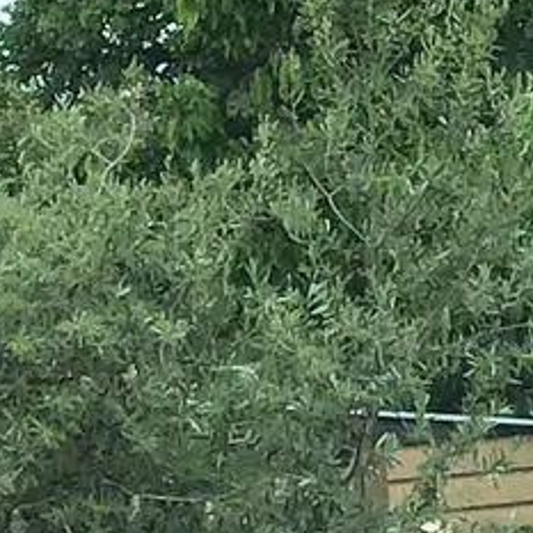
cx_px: 499
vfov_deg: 6.9
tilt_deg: +8.6
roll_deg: +5.0
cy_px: -74
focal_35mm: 251
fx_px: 4372
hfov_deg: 7.0
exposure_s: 1/473
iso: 25
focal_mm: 3.3
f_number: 2.4
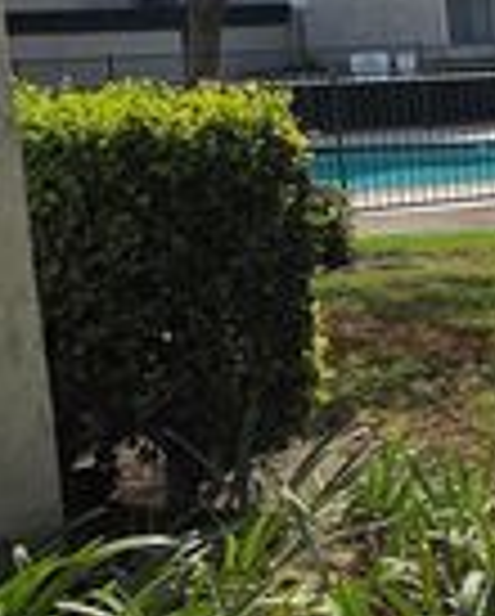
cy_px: 227
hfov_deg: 15.6
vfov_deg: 23.2
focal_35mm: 82
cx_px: 936
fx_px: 1498
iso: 64
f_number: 1.8
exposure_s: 1/7891
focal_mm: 5.4
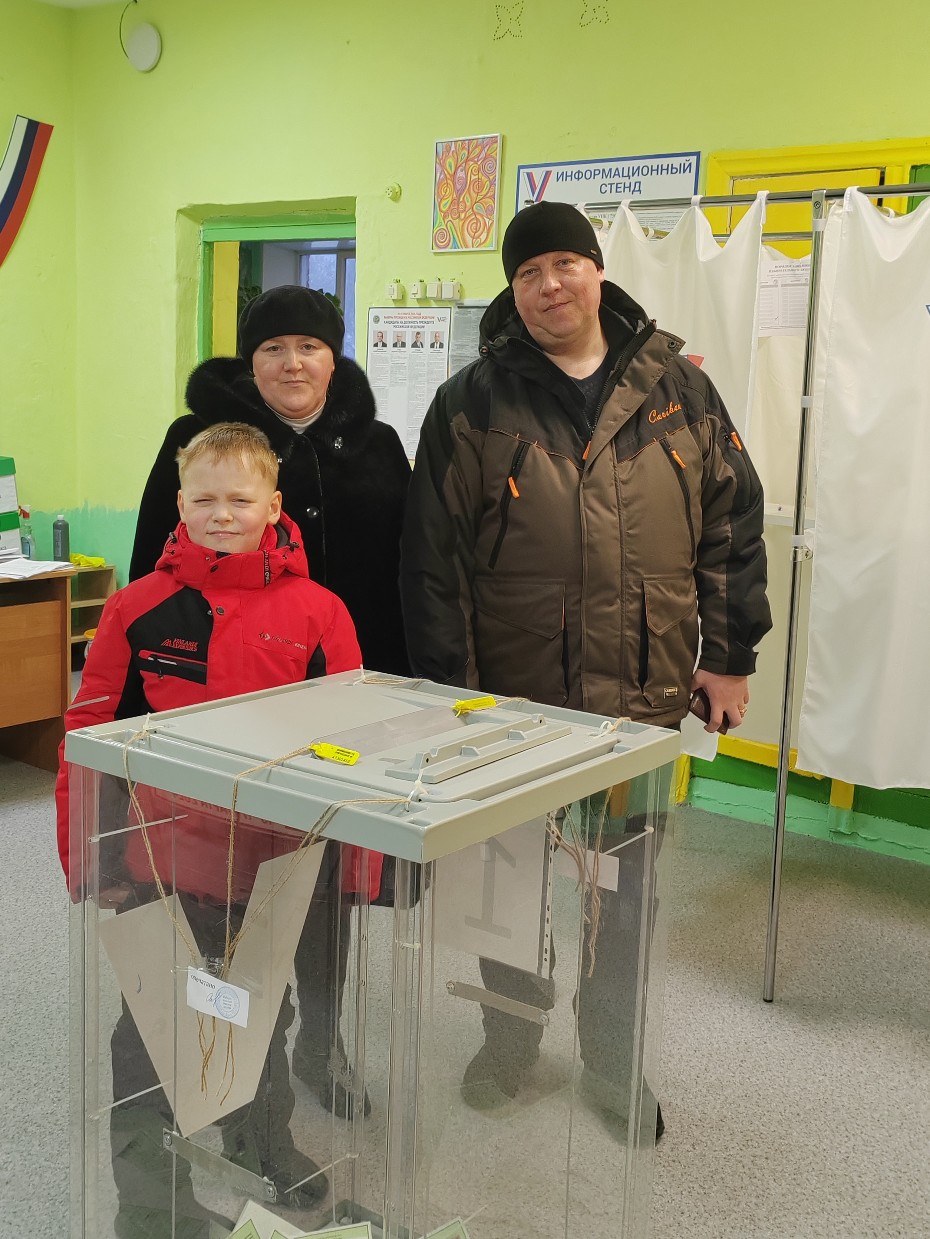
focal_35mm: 39
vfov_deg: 47.9
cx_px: 465
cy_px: 620
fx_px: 1397
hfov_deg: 36.8
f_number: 1.9
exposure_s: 1/100
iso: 602
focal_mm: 5.52
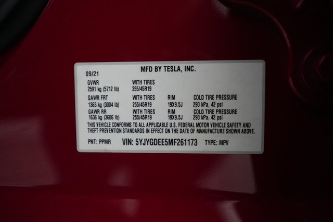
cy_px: 111
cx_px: 166
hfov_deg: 65.5
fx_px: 259
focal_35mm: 28
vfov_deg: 46.4
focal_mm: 28
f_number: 2.8
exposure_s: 1/160
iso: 4000
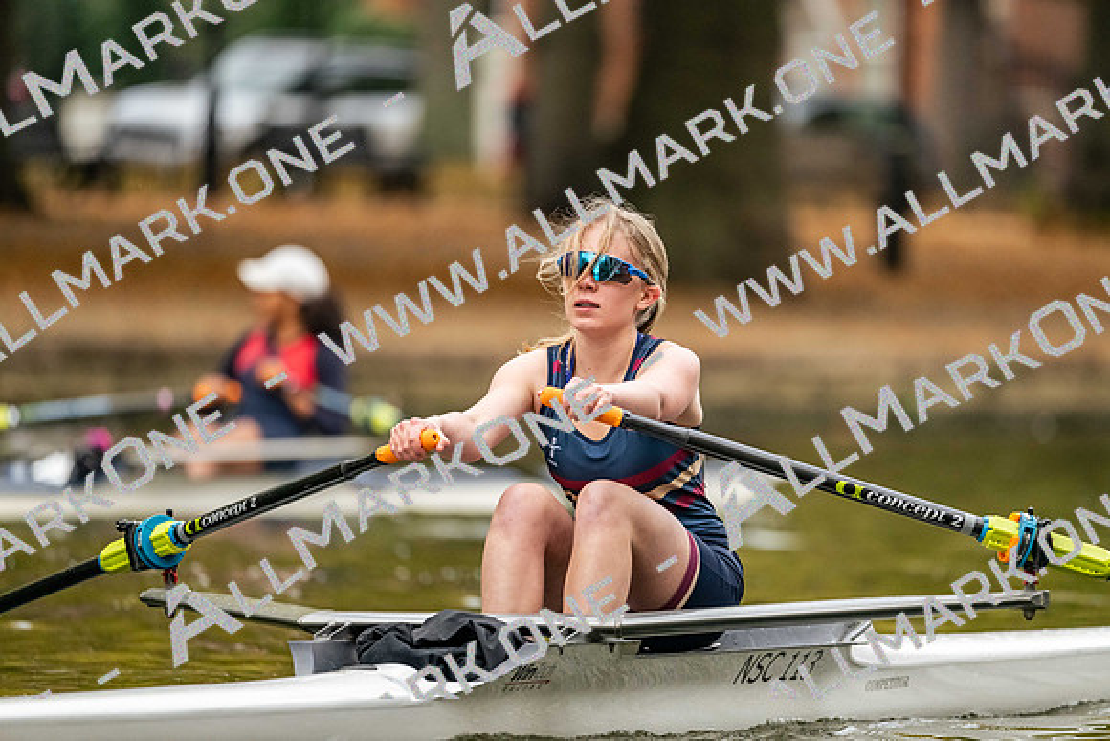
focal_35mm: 400
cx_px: 555
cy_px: 370
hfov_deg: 5.2
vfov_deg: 3.4
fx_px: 12336
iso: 4000
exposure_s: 1/2500
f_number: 4.5
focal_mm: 400
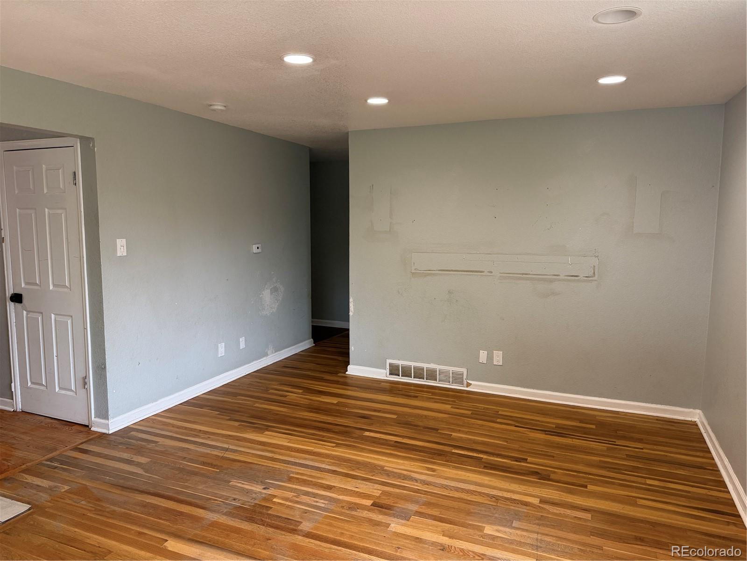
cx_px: 374
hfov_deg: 71.6
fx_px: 518
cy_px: 280
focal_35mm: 24
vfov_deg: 56.8
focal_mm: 6.76
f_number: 1.78
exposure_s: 1/120
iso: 320
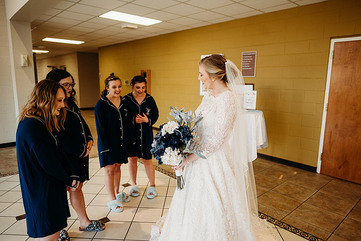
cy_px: 120
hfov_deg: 73.7
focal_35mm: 24
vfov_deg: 53.2
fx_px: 241
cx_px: 180
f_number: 1.8
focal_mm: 24
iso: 400
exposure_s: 1/160
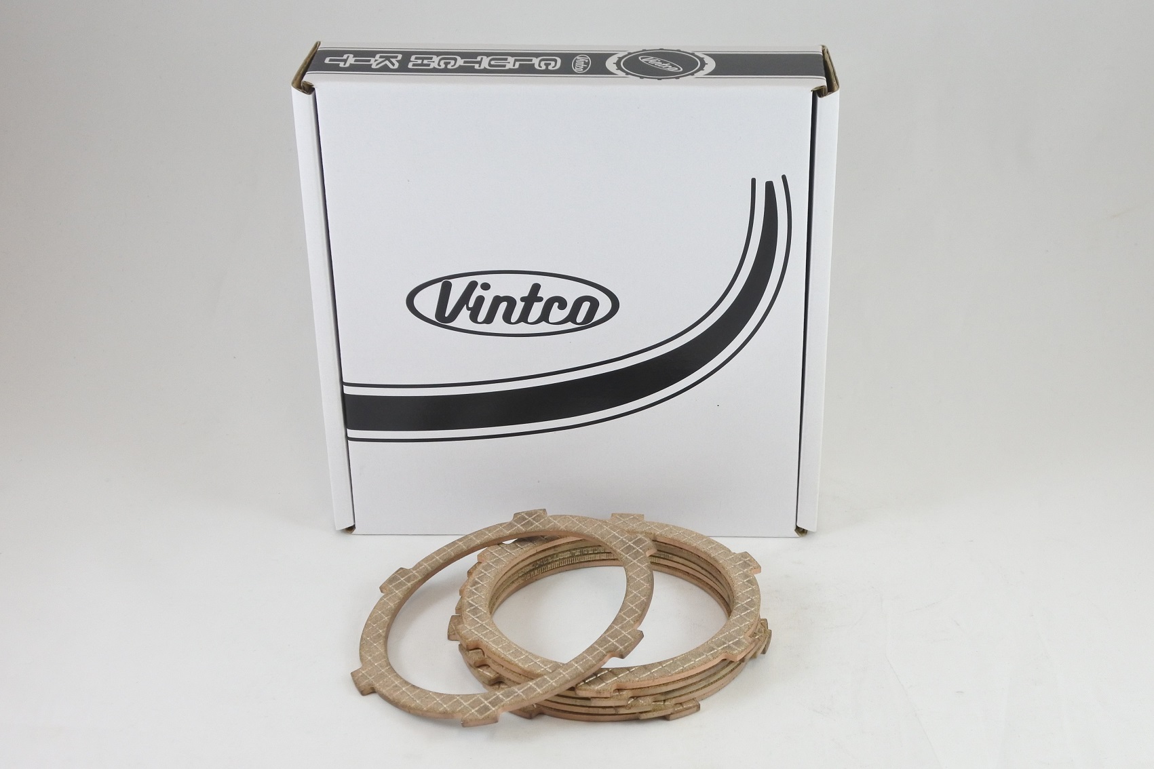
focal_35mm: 49
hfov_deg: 40.3
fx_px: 1571
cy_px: 384
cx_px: 577
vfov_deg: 27.5
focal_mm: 18.4
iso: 500
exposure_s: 1/125
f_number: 4.5
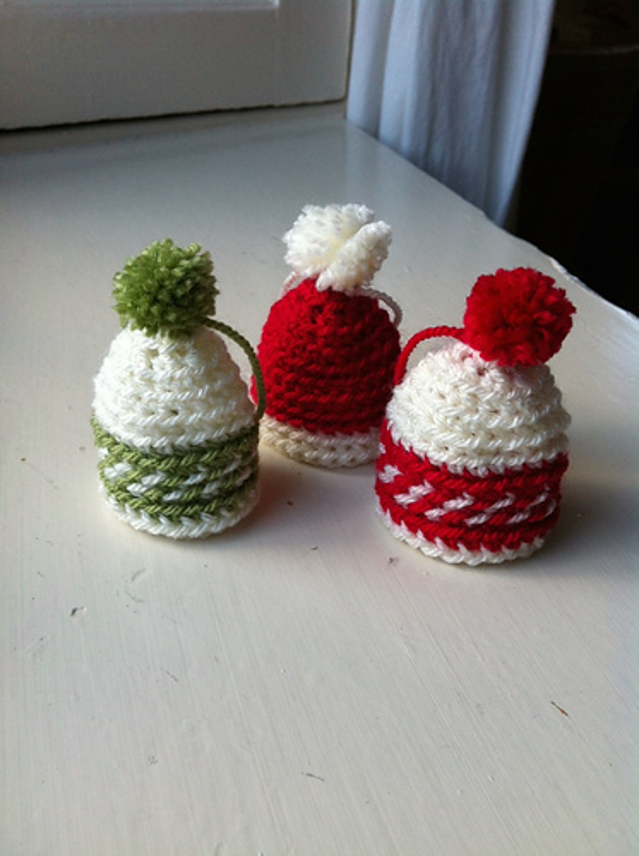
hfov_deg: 40.6
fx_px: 864
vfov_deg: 52.7
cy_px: 428
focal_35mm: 35
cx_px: 320
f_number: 2.8
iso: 80
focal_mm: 3.85
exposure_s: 1/125
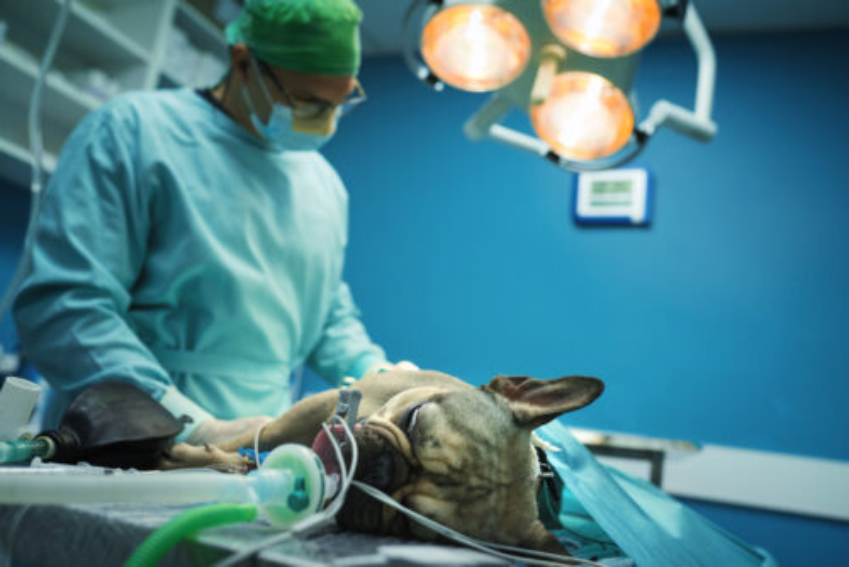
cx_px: 424
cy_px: 284
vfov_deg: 37.9
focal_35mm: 35
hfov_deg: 54.4
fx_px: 826
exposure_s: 1/200
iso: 100
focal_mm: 35
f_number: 1.6
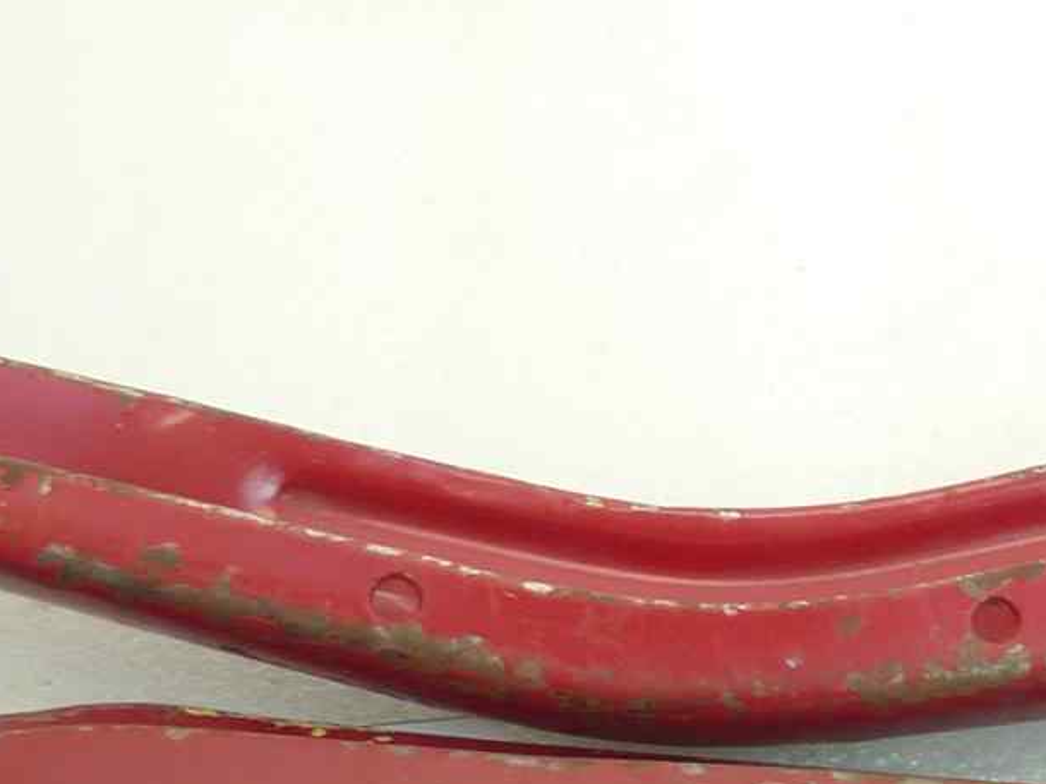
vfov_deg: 14.1
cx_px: 1410
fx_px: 3172
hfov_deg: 17.4
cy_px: 534
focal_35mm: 105
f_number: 3.3
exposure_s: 1/15
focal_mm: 4.1
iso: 80
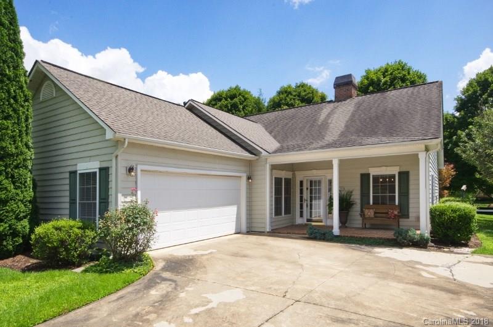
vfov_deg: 59.3
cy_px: 164
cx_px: 246
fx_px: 287
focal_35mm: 21
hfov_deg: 81.3
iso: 400
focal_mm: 14
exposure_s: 1/200
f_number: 20
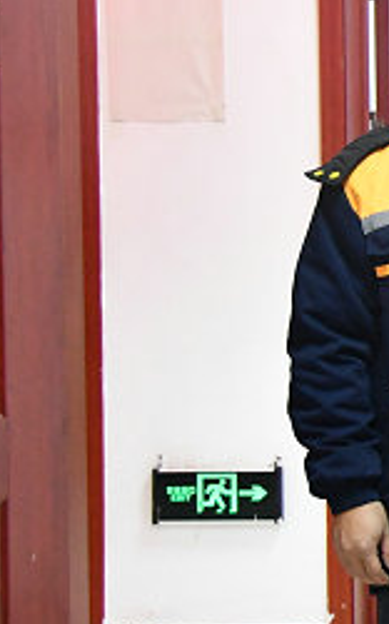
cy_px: 185
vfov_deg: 14.6
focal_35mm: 143
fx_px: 2428
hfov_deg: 8.0
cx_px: 1105
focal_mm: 26
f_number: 4
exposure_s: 1/125
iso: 2800
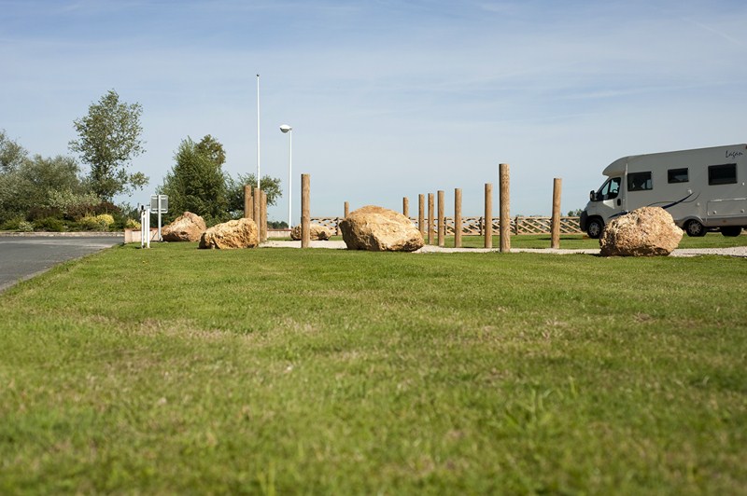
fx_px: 1037
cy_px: 248
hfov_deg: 39.6
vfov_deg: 26.9
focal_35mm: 50
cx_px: 374
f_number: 5
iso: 200
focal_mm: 50
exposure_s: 1/1600
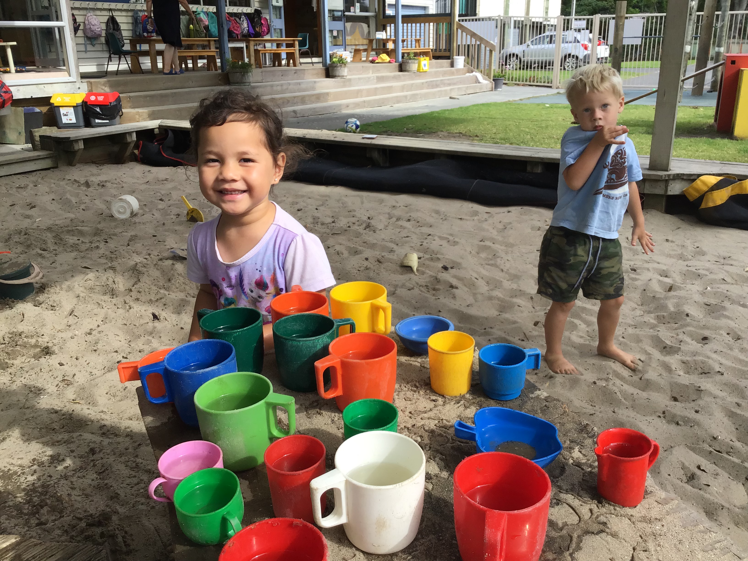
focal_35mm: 31
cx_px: 374
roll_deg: -0.5
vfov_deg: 45.4
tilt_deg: -20.6
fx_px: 670
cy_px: 280
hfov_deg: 58.4
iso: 25
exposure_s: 1/399
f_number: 2.4
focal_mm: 3.3
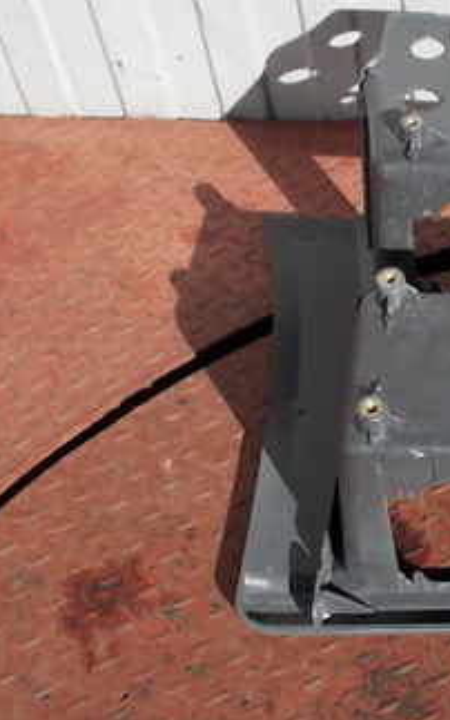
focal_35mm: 61
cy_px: 317
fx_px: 1196
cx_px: 584
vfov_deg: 33.4
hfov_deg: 19.6
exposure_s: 1/500
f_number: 3.3
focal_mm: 4.1
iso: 80
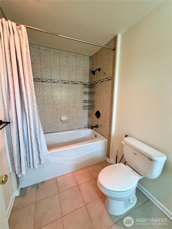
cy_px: 114
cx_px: 86
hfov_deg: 85.7
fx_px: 93
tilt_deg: -10.2
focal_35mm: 14
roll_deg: -0.7
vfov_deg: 102.1
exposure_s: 1/120
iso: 160
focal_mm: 2.22
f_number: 2.2
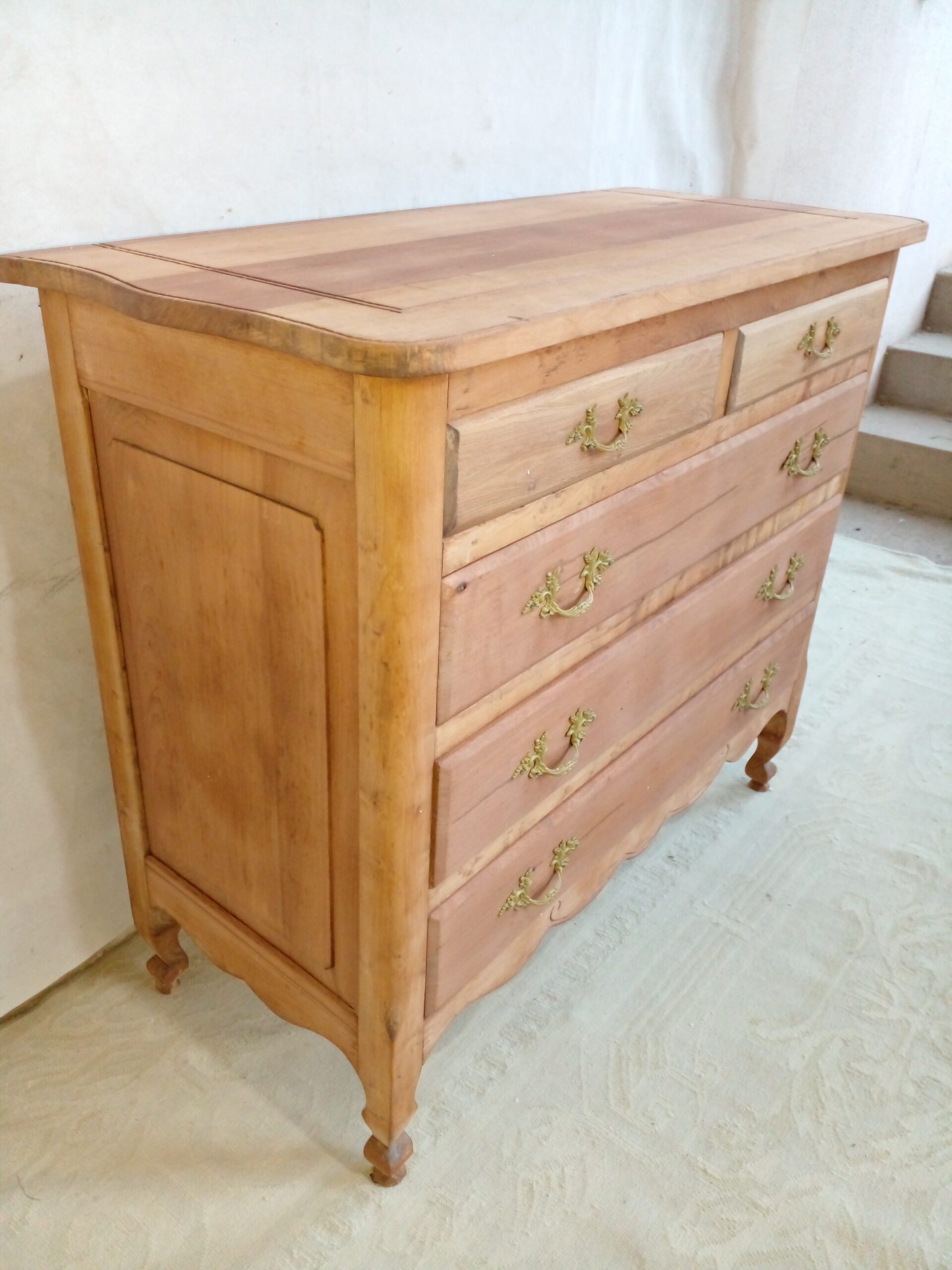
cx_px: 476
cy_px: 635
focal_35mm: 27
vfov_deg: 65.3
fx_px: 990
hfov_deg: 51.4
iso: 250
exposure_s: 1/33.3
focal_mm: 3.6
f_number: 1.9
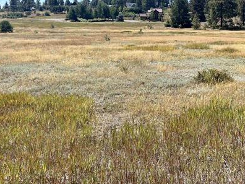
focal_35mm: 42
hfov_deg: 43.9
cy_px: 50
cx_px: 170
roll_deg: -1.7
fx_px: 297
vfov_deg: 33.8
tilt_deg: -6.0
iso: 50
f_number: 1.5
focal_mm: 5.7
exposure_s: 1/3968
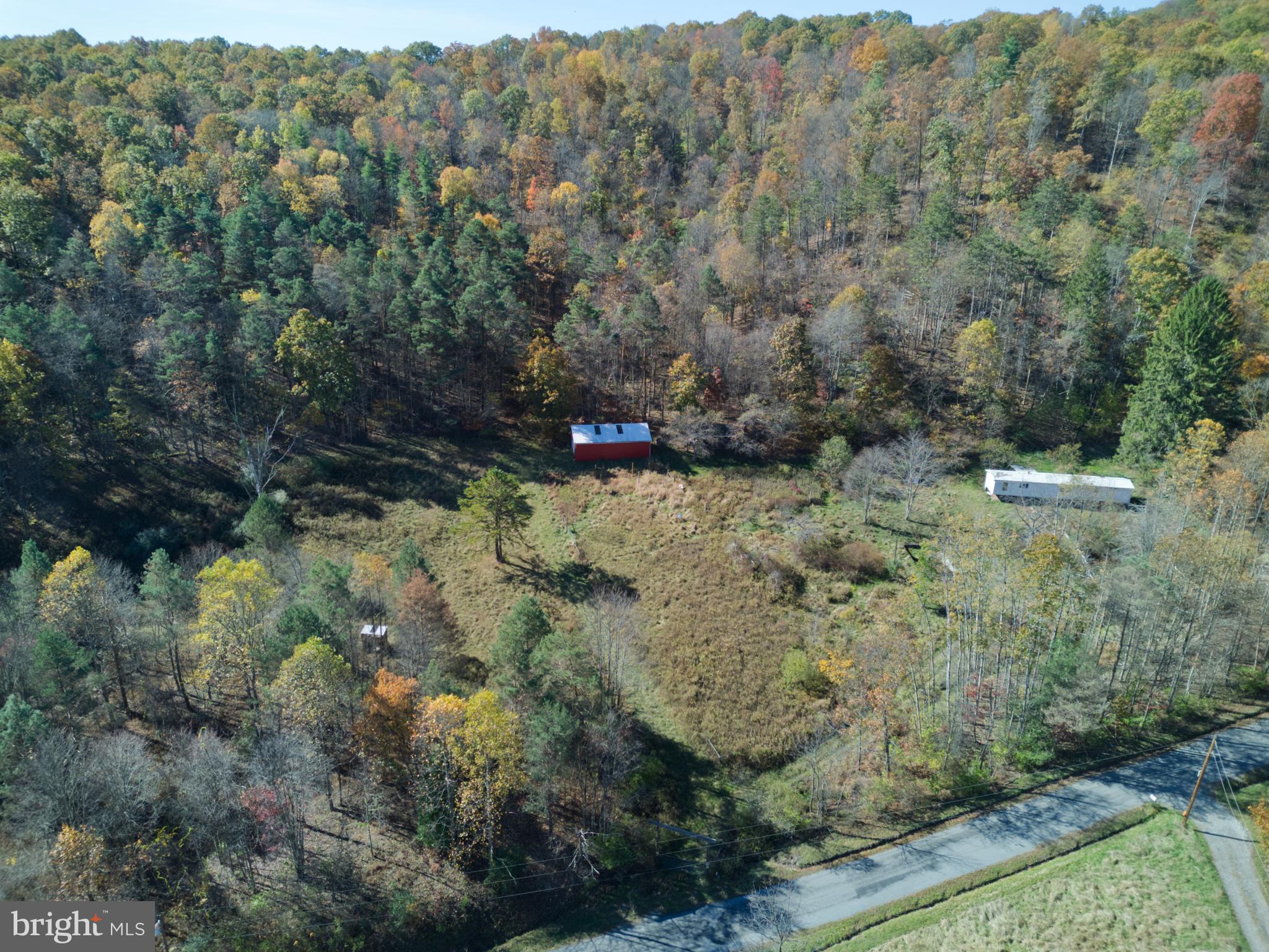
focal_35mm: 24
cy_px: 476
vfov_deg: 56.8
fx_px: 880
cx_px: 634
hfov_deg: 71.6
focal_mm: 6.7
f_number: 1.7
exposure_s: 1/1000
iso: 100
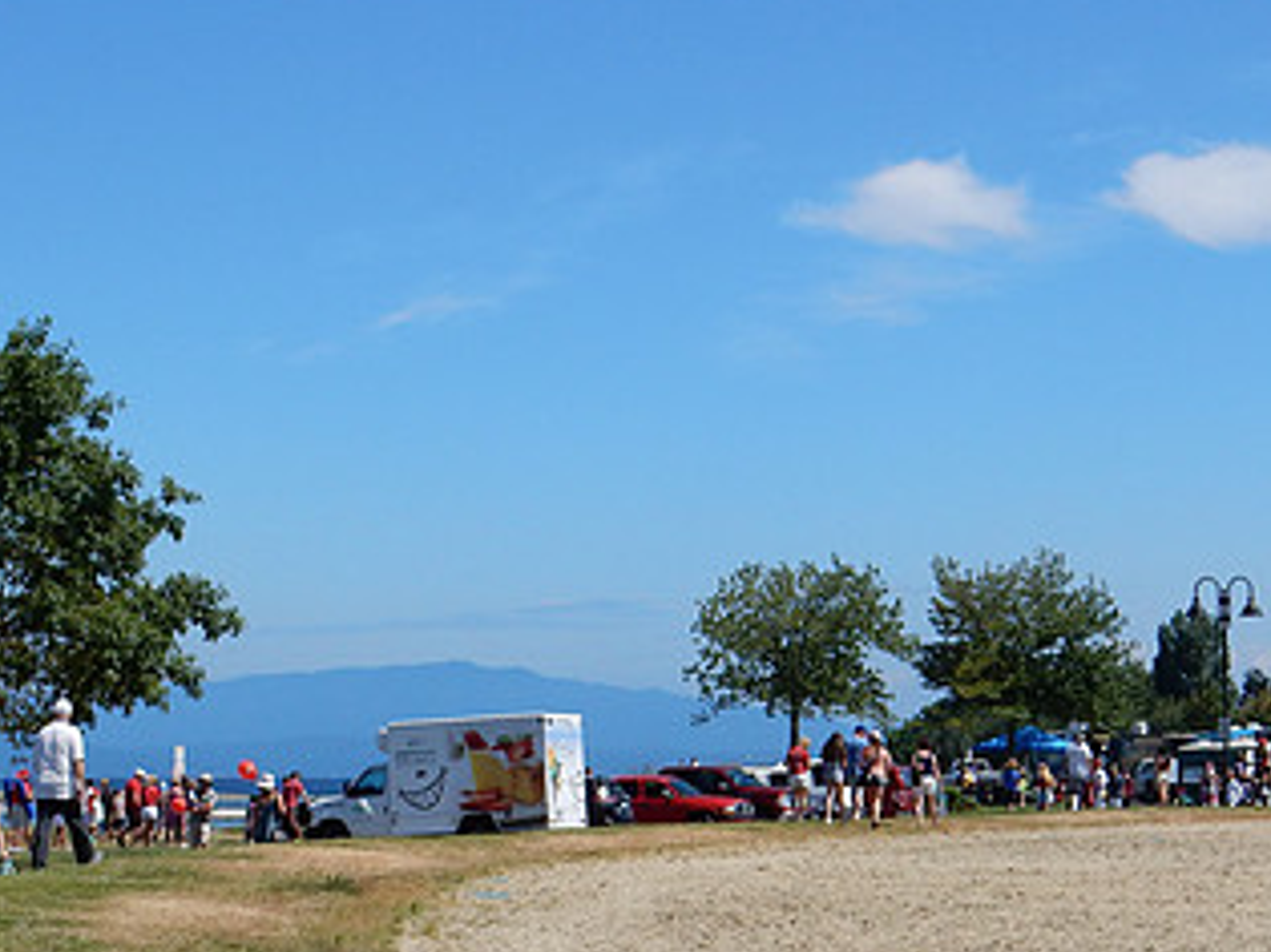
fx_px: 3450
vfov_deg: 15.7
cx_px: 549
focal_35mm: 94
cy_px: 430
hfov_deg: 20.9
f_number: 4.5
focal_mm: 9
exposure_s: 1/1250
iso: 125
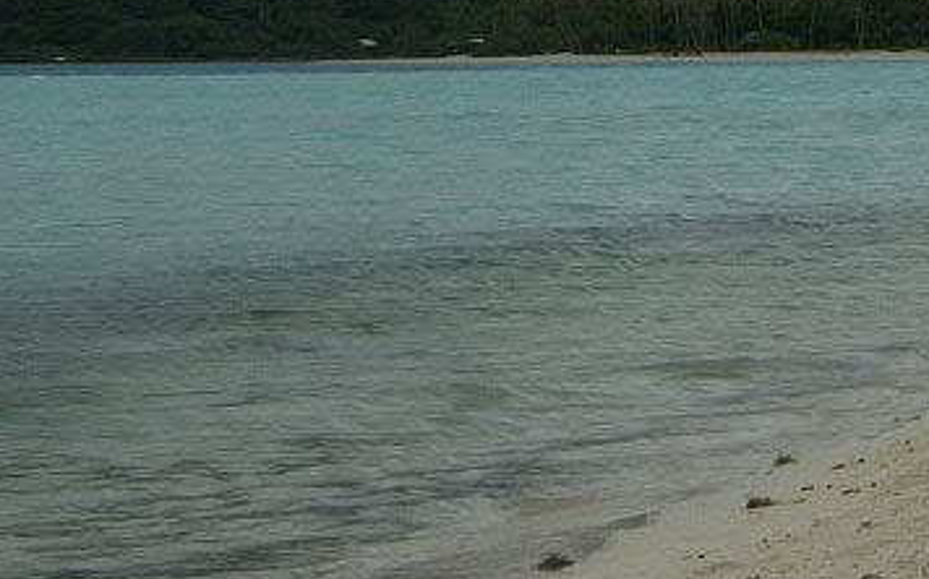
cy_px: -383
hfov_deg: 12.4
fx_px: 4251
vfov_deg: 7.6
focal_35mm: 168
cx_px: 185
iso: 100
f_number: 7.1
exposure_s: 1/80
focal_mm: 26
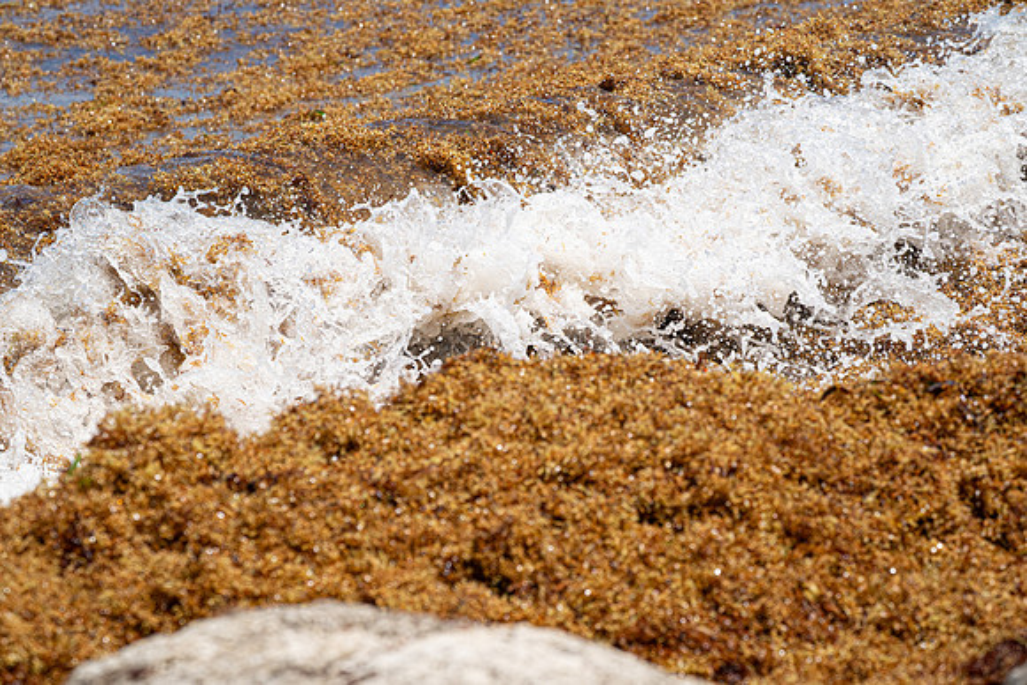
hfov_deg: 9.7
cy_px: 342
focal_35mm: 212
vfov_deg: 6.5
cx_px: 514
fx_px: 6049
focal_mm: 212
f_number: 10
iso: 640
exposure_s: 1/1250
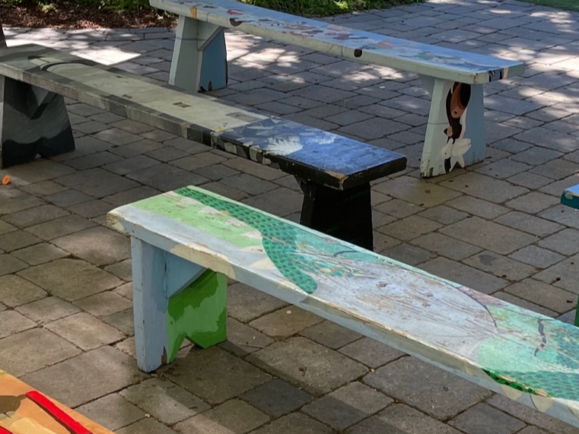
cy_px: 286
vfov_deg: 20.9
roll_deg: -1.4
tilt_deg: -22.4
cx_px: 267
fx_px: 1171
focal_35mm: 70
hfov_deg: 27.8
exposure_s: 1/410
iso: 32
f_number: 1.6
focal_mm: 5.1
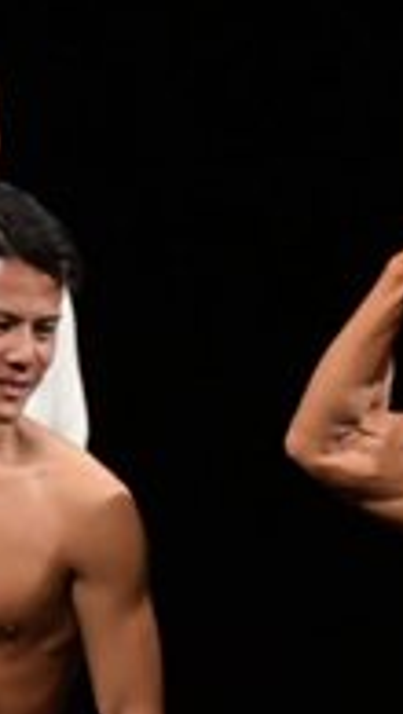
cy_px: 868
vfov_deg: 2.3
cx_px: 529
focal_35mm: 934
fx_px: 17705
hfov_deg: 1.3
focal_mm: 150
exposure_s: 1/400
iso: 3200
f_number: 5.6
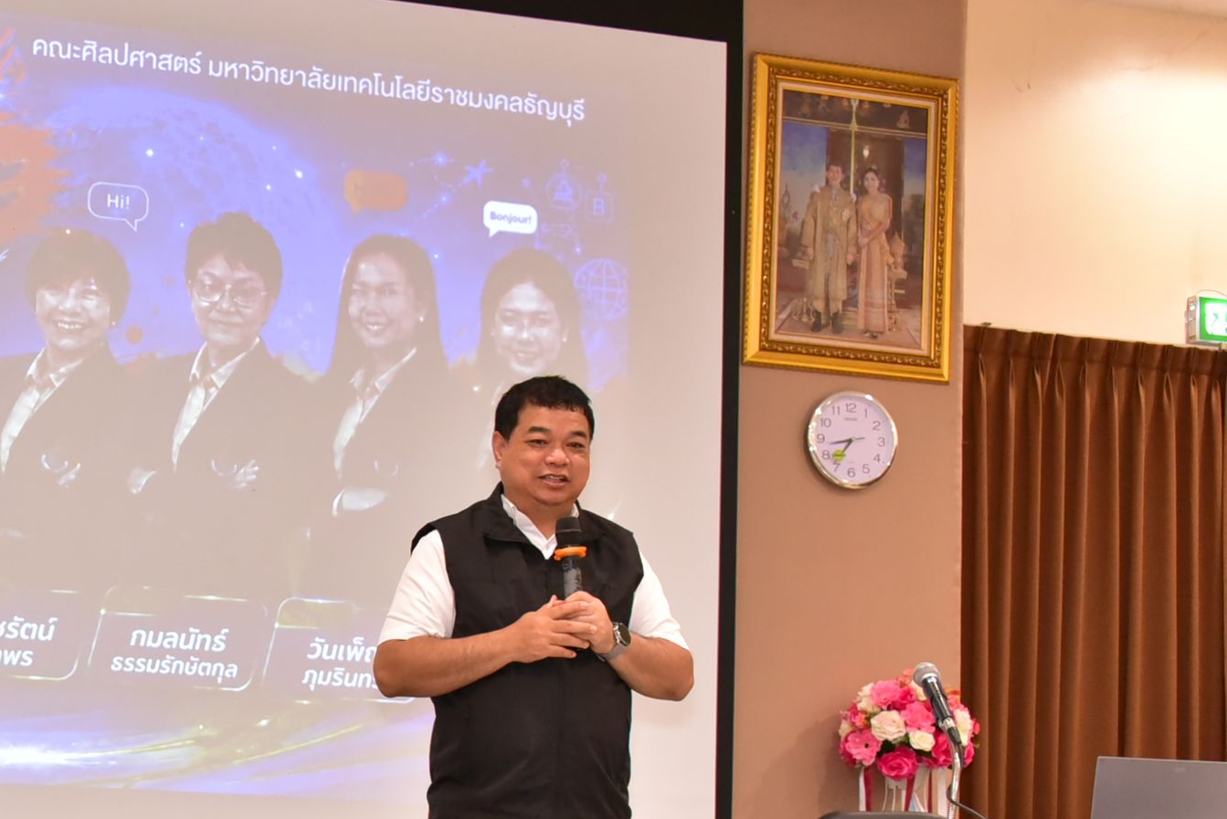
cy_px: 605
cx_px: 112
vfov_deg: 20.2
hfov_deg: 28.8
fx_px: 2285
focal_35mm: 67
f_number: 5.6
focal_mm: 36
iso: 5000
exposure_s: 1/200
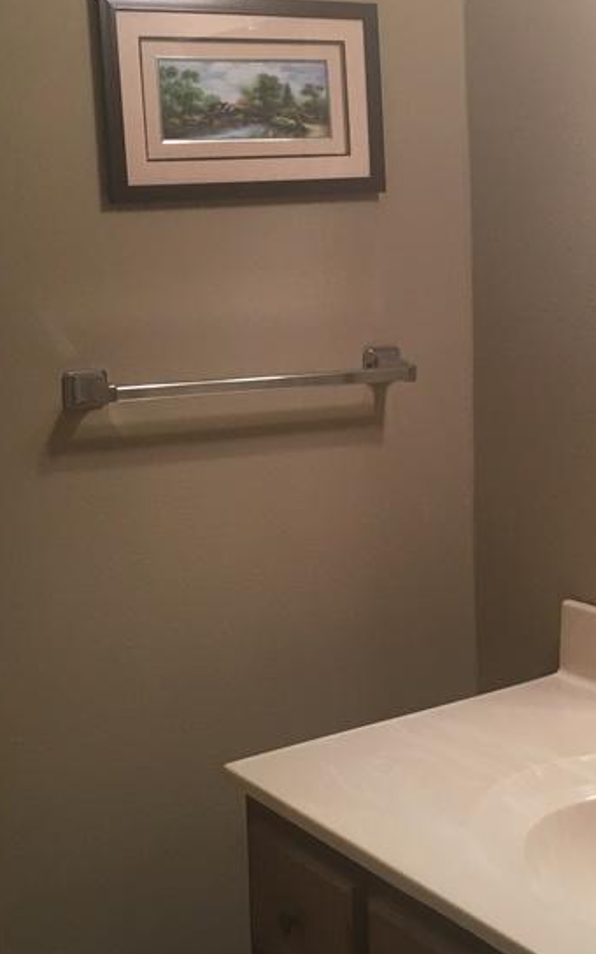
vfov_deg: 35.5
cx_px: 445
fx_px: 1481
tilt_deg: -3.9
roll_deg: +1.9
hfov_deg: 22.5
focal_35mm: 57
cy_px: 358
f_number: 2.2
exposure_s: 1/30
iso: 80
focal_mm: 4.15
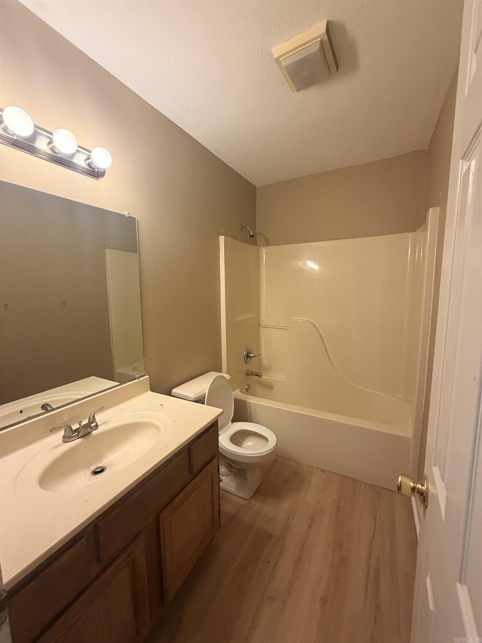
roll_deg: +1.1
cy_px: 322
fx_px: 260
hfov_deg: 85.7
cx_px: 241
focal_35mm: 14
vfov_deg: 102.1
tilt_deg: -8.9
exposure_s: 1/60
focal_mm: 2.22
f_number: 2.2
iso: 250
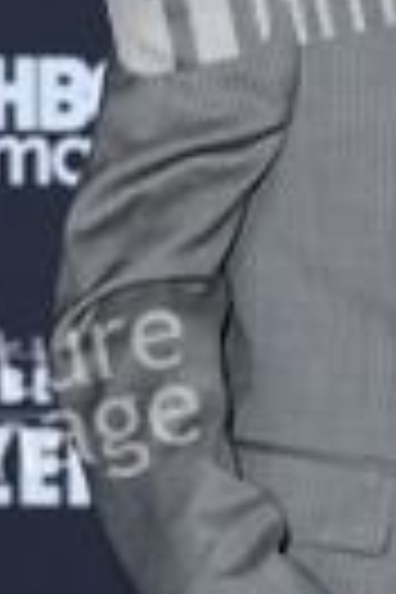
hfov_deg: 4.5
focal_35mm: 303
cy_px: 194
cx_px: 459
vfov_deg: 6.8
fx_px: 4999
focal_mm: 100
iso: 1000
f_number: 5.6
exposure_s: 1/250
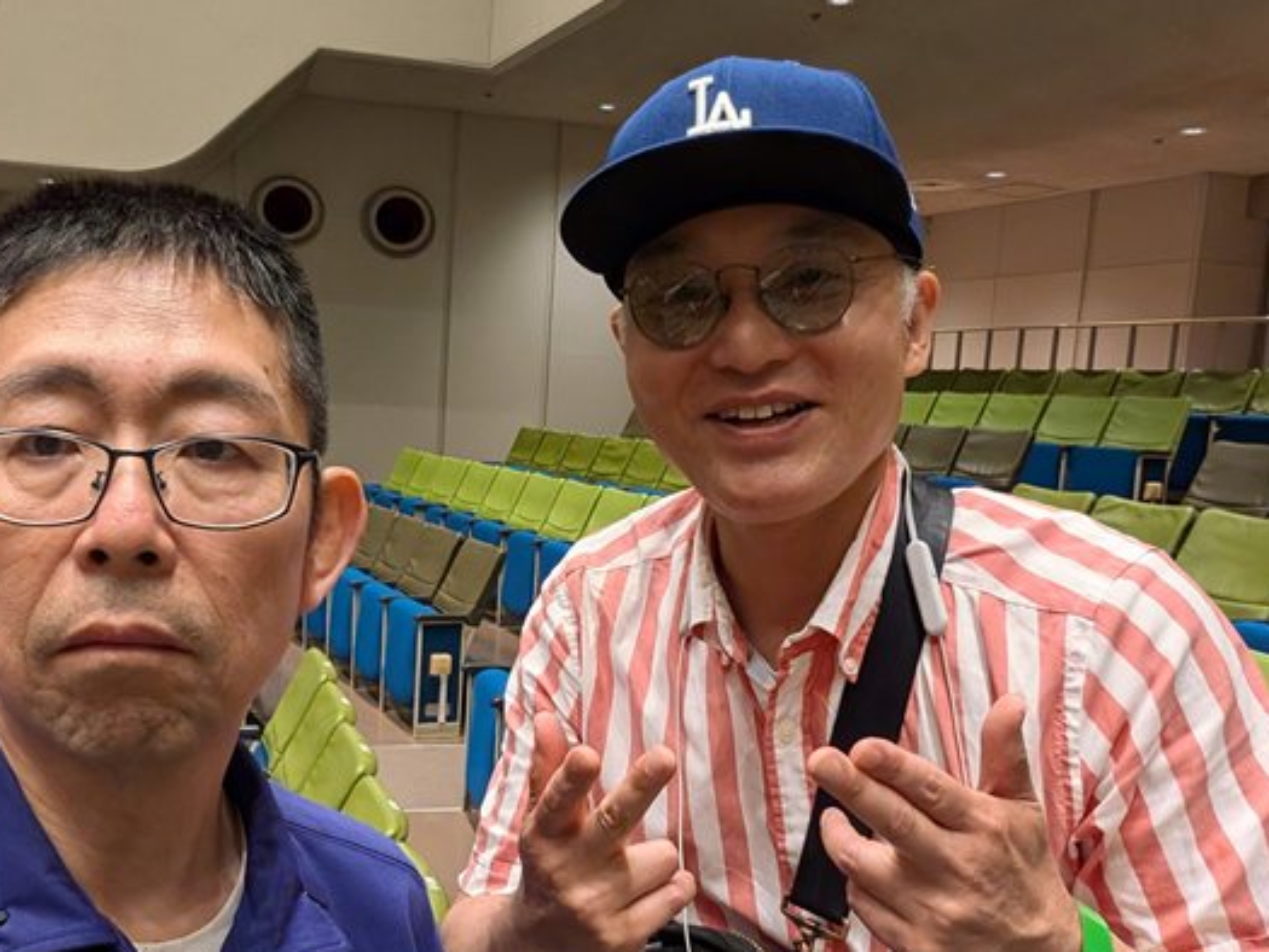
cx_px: 557
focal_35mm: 31
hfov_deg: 58.2
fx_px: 1137
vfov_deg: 45.3
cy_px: 564
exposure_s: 1/120
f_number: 2.2
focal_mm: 2.74
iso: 615
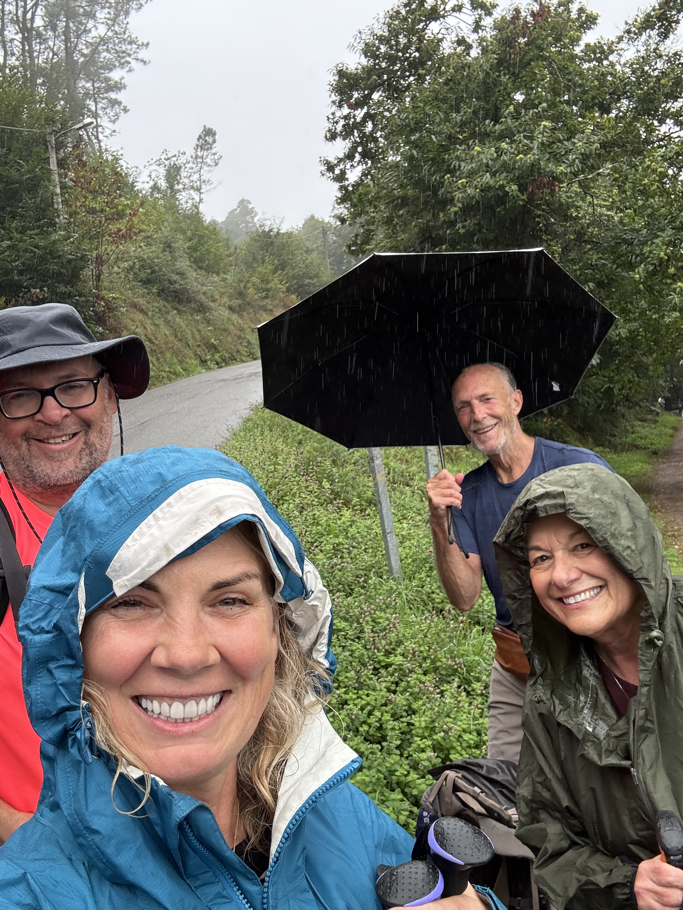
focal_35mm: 30
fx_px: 789
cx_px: 342
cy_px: 455
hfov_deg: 46.8
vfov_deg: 60.0
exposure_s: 1/172
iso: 40
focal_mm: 2.69
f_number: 1.9
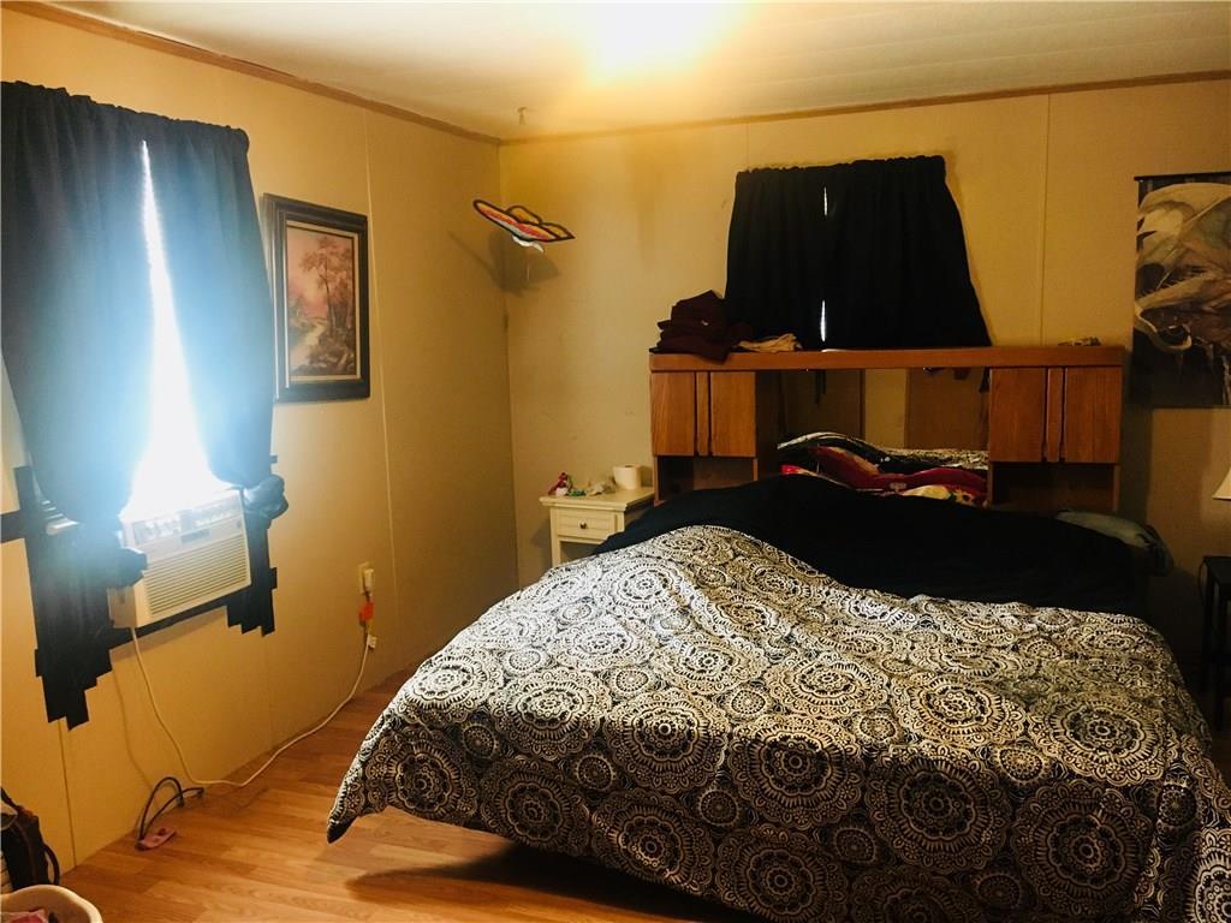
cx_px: 616
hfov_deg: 61.7
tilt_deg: -6.2
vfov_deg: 48.2
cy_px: 462
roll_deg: +0.9
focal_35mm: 29
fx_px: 1031
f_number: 2.2
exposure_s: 1/15
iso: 200
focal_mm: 4.15
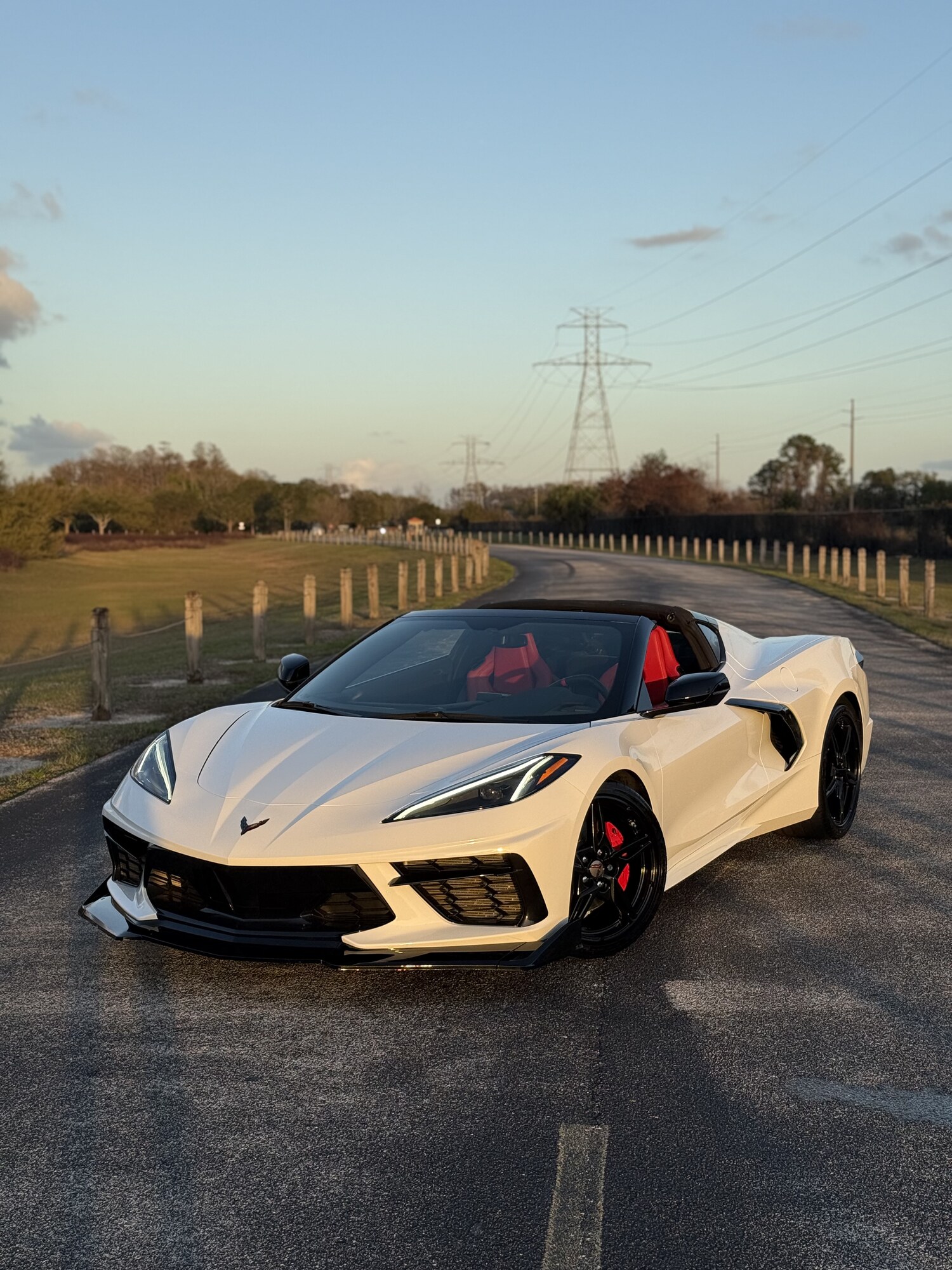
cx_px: 476
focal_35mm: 48
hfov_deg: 30.3
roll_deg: +0.7
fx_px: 1760
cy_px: 635
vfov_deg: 39.7
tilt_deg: -2.5
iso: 64
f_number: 1.78
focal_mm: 6.76
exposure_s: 1/1429
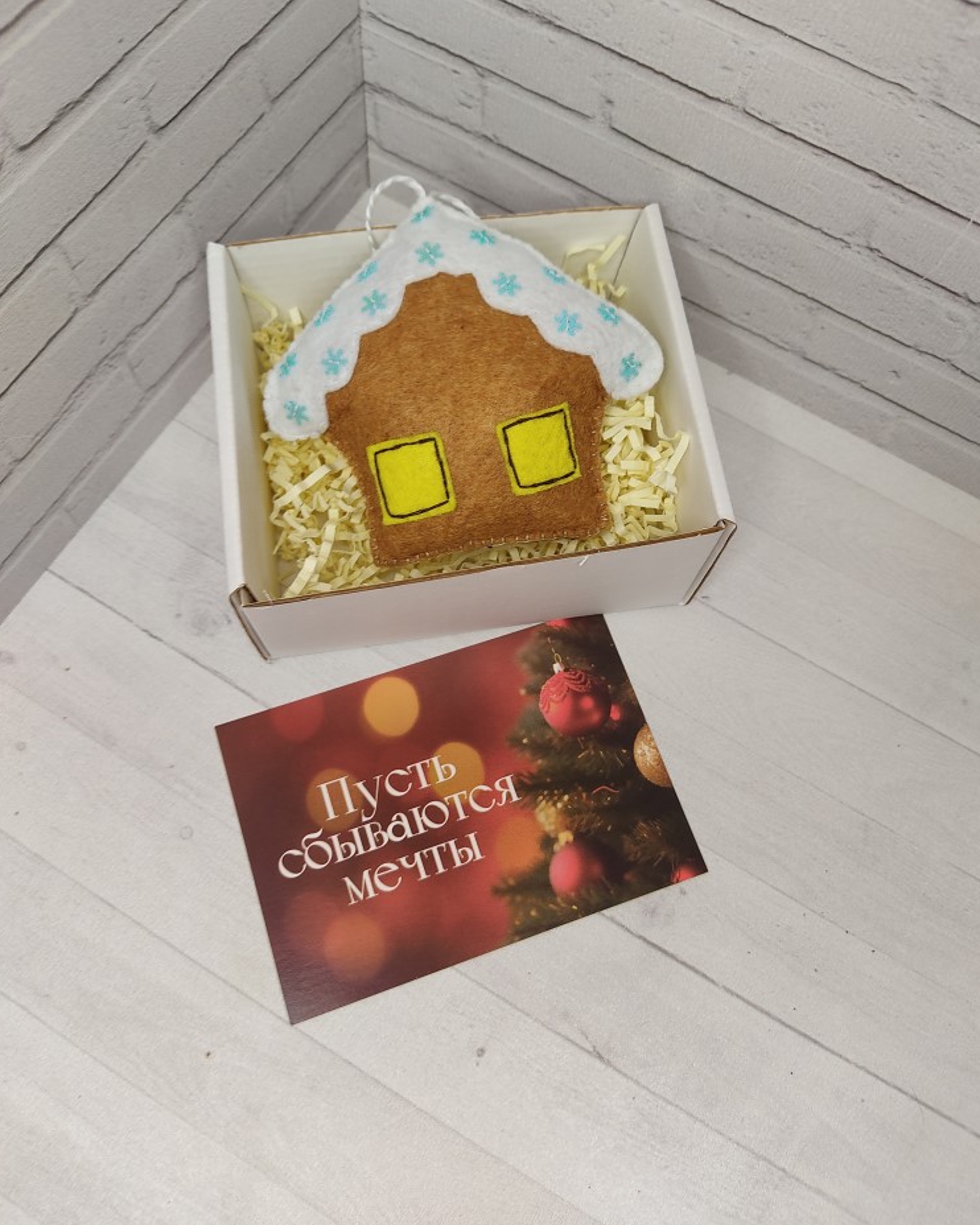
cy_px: 569
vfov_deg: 62.2
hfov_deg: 51.5
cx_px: 493
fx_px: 1015
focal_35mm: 28
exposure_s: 1/30
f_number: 1.79
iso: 238
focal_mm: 4.74
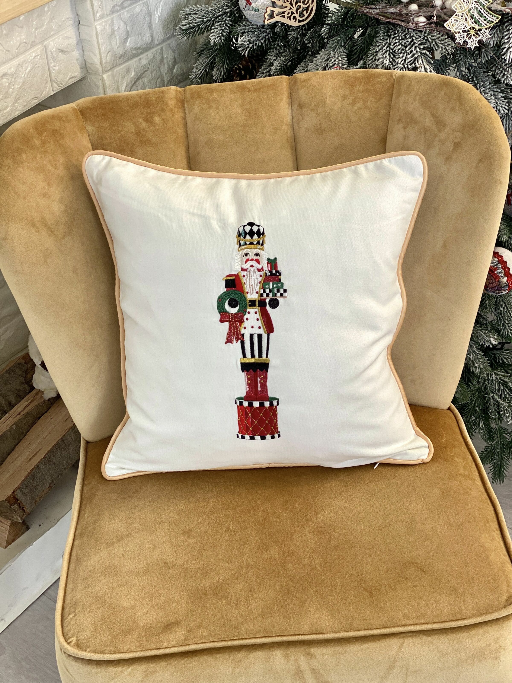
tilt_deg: -37.2
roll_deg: +4.4
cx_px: 256
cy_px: 342
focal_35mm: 52
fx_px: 1025
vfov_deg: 36.8
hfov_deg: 28.0
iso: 50
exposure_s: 1/122
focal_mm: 6
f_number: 2
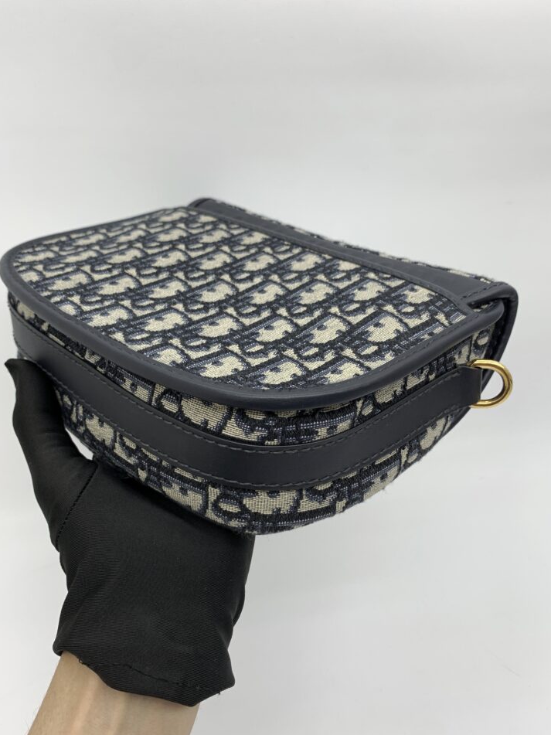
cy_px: 390
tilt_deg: -32.4
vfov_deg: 63.4
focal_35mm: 28
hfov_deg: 49.7
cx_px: 281
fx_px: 594
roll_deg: +1.6
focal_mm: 4.25
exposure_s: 1/100
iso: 32
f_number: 1.8
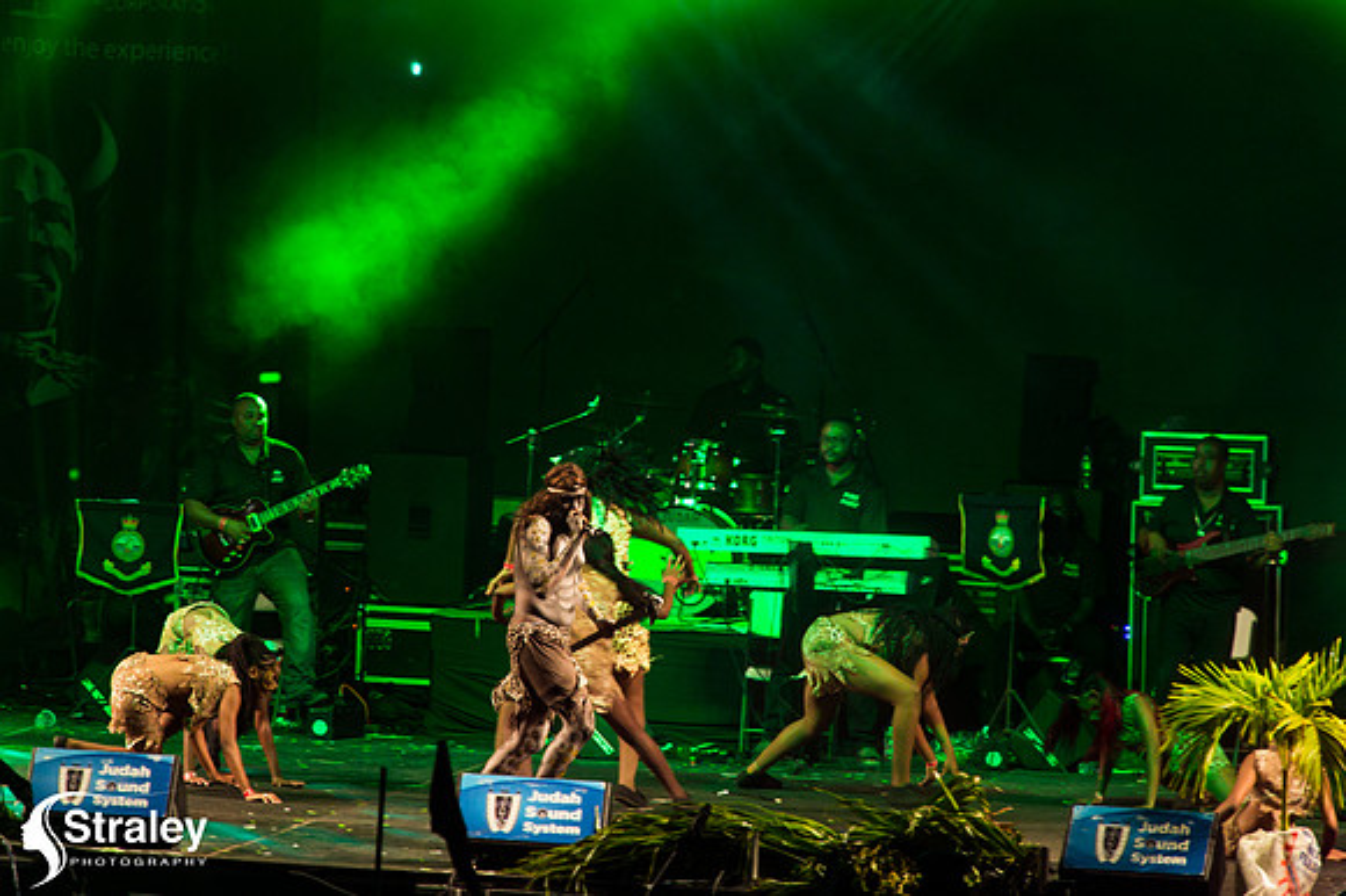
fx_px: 11584
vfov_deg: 4.4
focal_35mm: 310
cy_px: 448
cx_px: 673
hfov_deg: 6.7
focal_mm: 310
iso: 3200
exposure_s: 1/200
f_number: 5.6
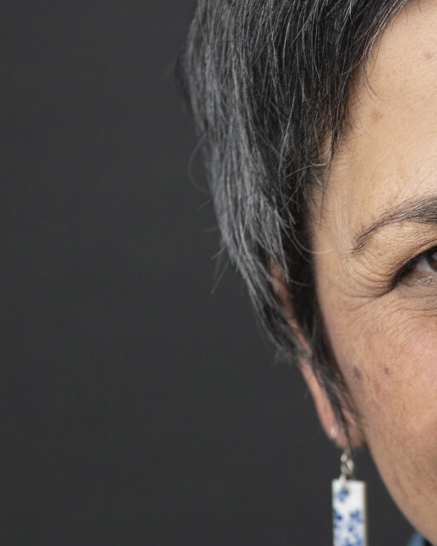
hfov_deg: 8.2
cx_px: 629
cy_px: 535
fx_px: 3006
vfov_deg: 10.3
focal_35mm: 186
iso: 250
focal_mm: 50
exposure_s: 1/160
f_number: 3.5
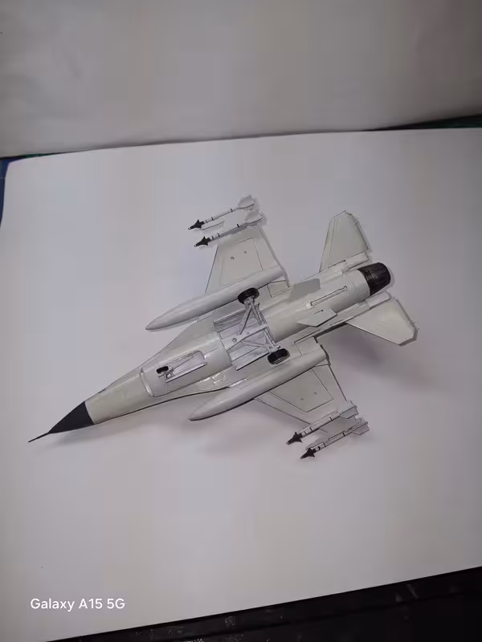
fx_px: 483
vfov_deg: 67.3
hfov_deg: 53.1
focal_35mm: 26
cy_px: 321
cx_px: 241
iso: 25
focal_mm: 3.98
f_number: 1.8
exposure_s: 1/100
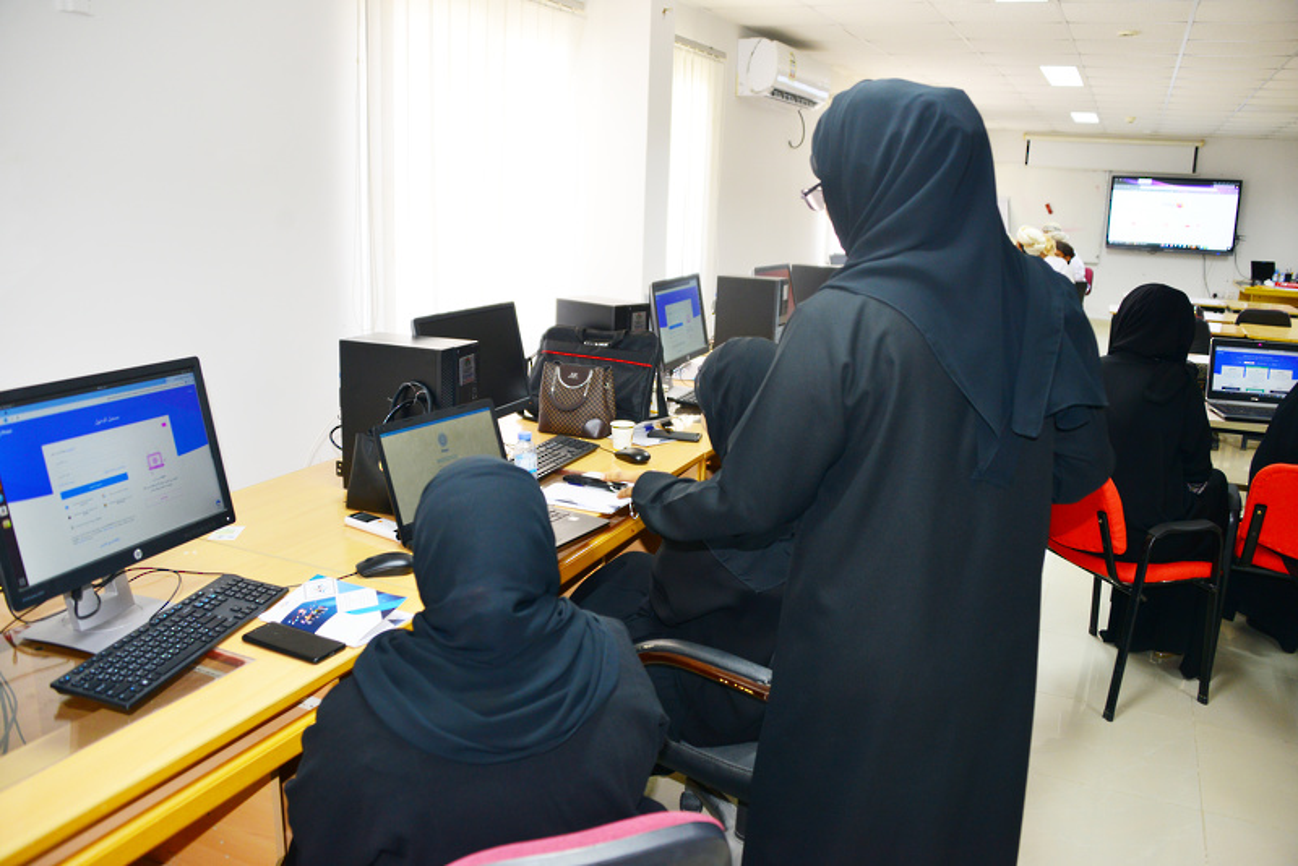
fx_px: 1010
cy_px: 433
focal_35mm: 28
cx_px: 649
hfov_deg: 65.5
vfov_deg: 46.4
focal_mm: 28
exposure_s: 1/100
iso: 800
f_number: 3.5
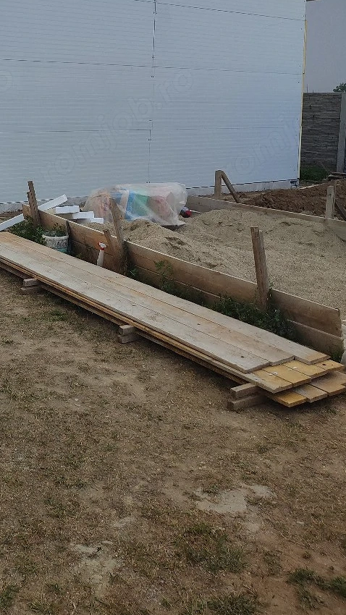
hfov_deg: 27.2
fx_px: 669
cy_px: 155
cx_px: -9
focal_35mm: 41
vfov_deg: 47.6
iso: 50
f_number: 1.89
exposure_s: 1/118
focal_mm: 5.89
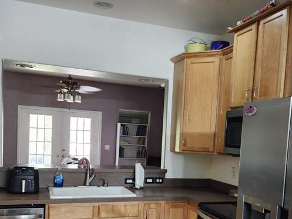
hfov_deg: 50.0
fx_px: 312
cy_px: 164
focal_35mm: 37
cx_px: 161
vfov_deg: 37.7
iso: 800
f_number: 1.8
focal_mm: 5.54
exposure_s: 1/60
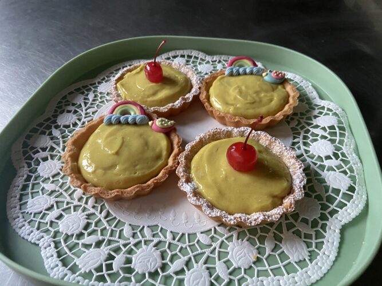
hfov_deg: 67.3
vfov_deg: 53.0
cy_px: 143
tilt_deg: -46.6
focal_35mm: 26
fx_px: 287
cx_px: 191
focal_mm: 4.25
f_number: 1.8
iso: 500
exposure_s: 1/53
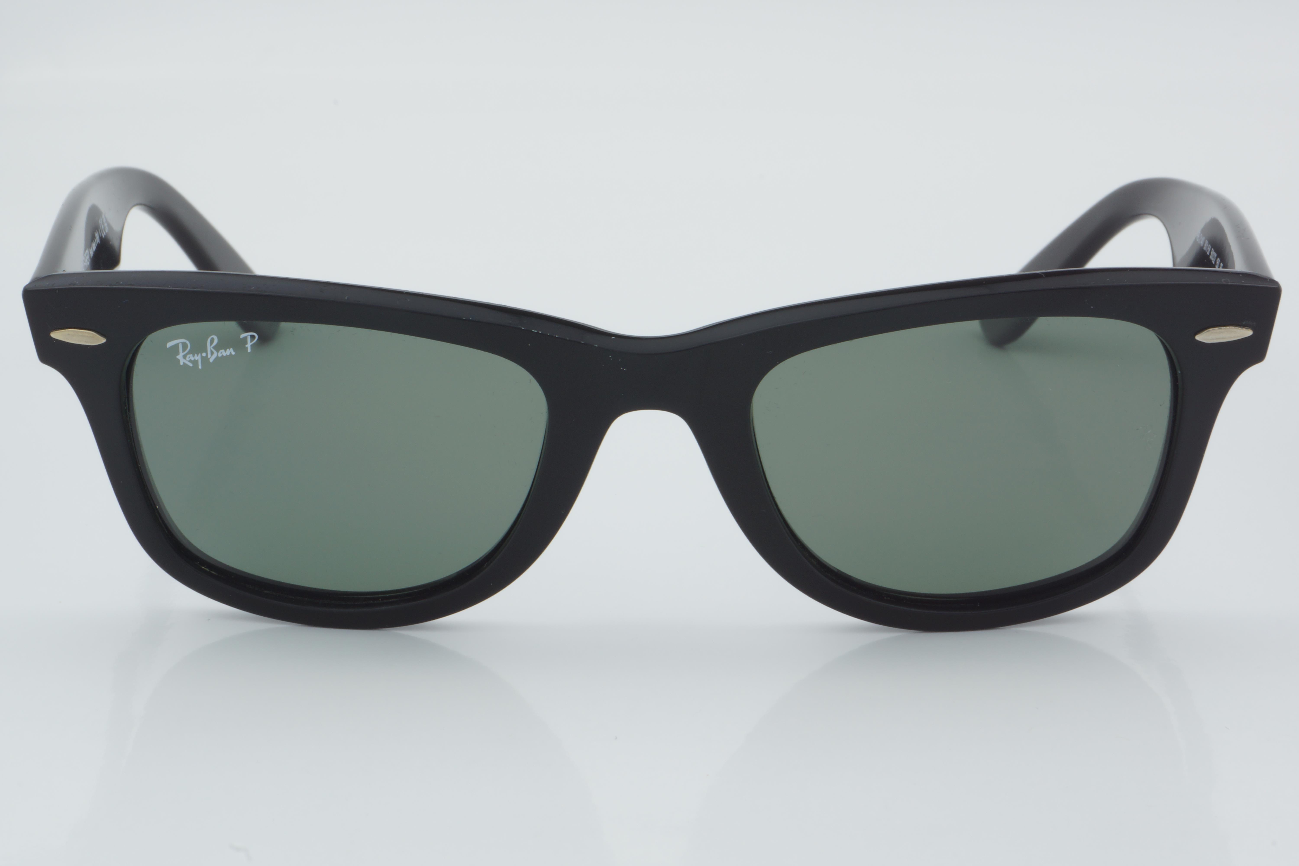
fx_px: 2977
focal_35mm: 82
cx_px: 650
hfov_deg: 24.6
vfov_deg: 16.6
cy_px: 433
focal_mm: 55
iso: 100
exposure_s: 1/4
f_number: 32
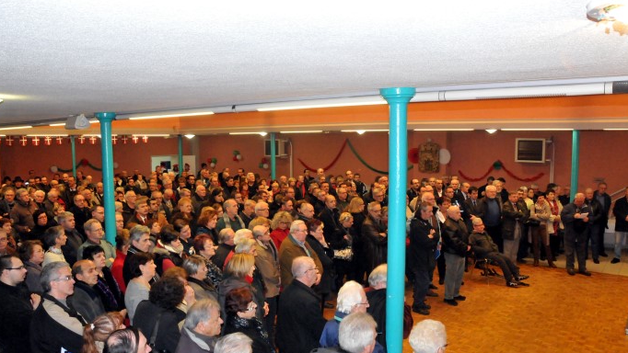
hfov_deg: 66.1
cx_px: 312
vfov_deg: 40.2
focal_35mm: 29
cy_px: 191
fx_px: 483
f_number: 7.1
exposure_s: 1/100
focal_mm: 18
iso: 3200
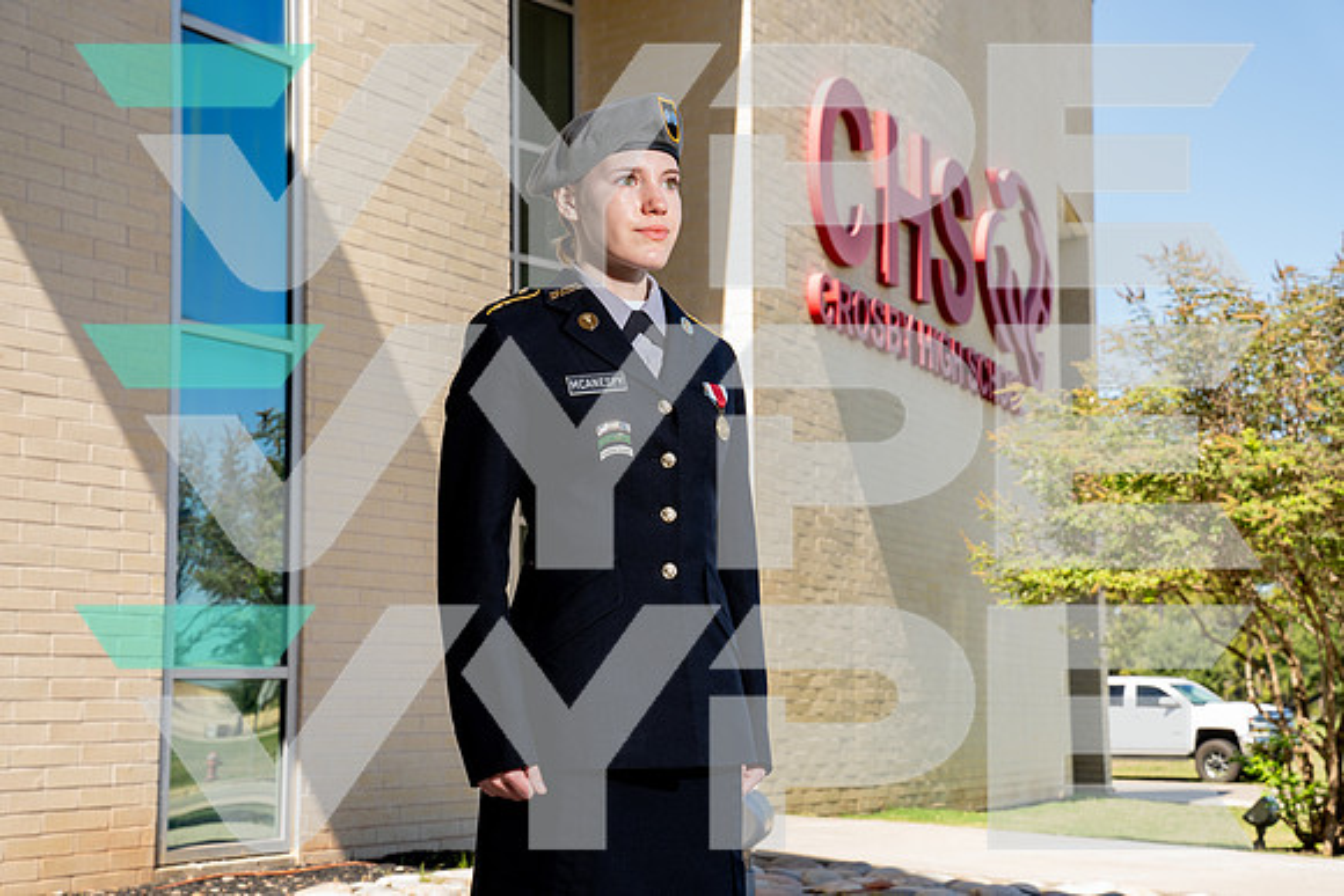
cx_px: 672
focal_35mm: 63
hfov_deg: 31.9
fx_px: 2352
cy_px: 448
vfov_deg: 21.6
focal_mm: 63
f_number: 8
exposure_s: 1/125
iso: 200
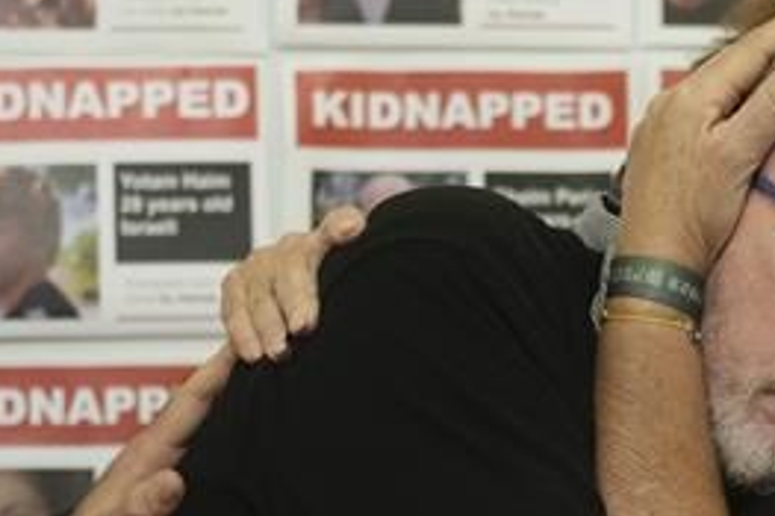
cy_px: 119
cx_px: 787
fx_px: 3722
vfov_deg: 7.9
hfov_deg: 11.8
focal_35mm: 173
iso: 2000
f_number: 2.8
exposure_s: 1/100
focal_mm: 70
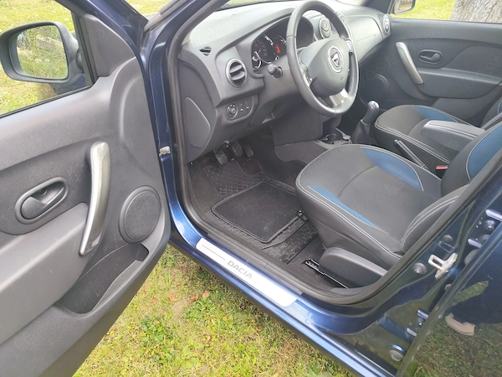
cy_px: 188
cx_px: 251
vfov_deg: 58.9
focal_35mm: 23
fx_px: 334
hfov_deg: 73.9
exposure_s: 1/100
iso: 152
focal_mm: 6.19
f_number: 1.65
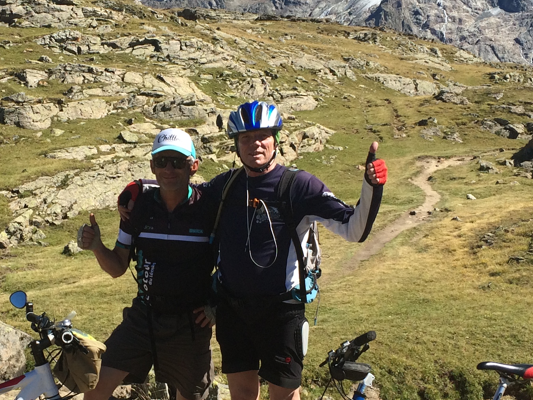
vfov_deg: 21.0
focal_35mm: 70
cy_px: 241
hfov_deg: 27.5
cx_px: 148
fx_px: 1078
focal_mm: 4.15
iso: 32
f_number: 2.2
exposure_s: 1/1786
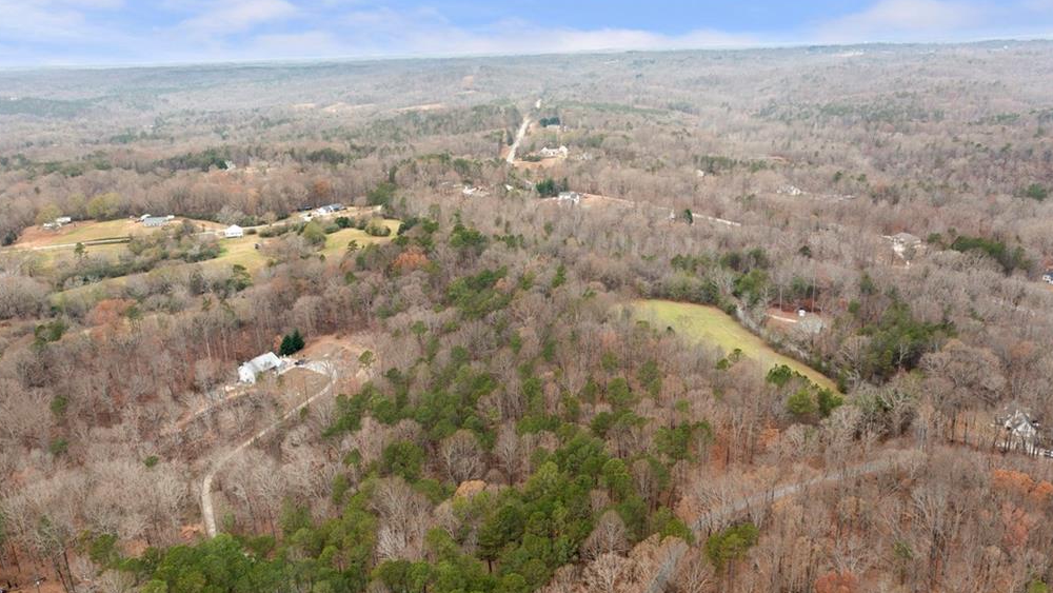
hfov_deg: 64.3
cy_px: 349
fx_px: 838
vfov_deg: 38.8
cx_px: 523
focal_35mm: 30
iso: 100
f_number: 3.5
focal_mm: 10.26
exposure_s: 1/120
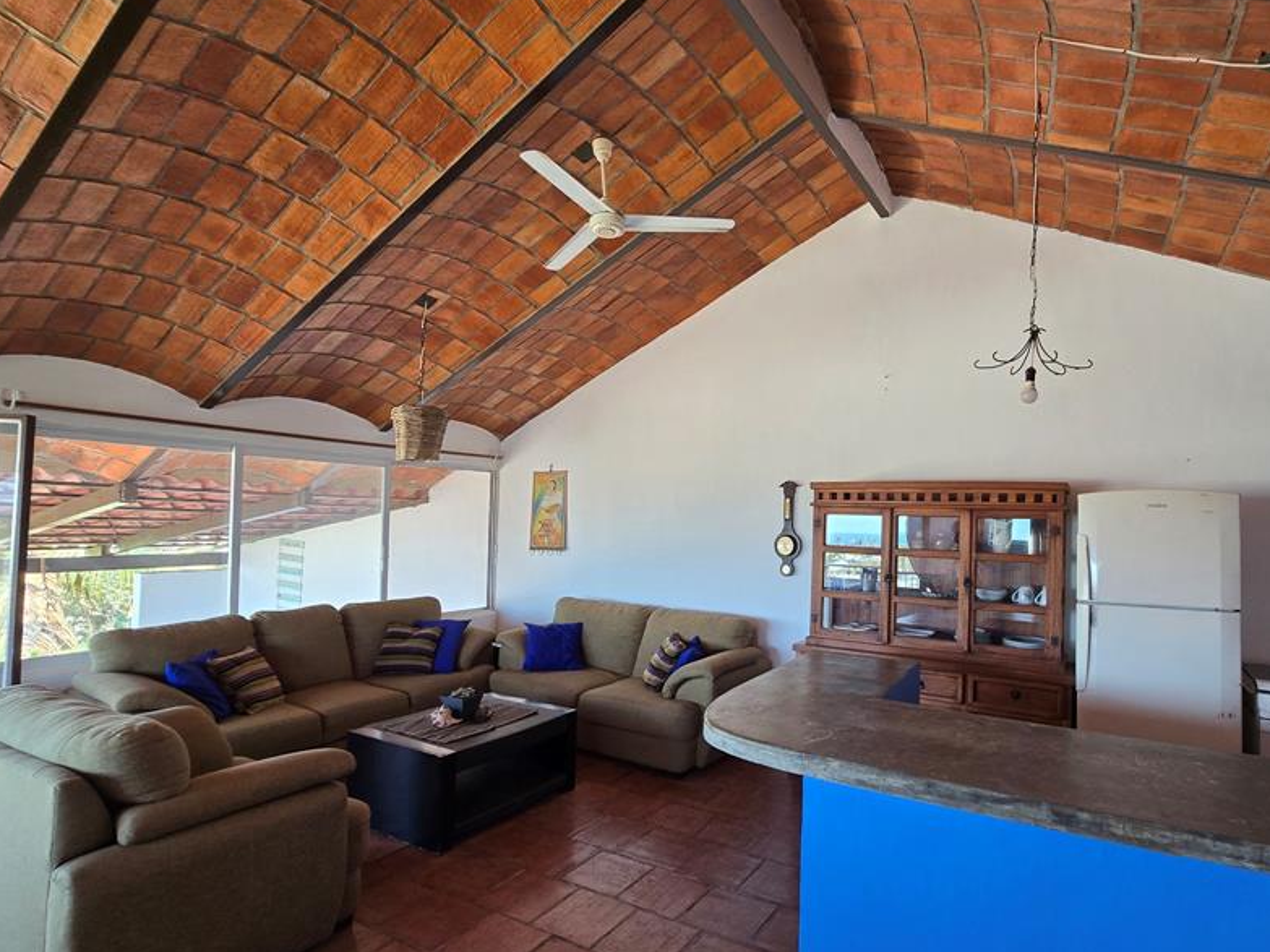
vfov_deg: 74.7
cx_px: 746
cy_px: 493
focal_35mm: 17
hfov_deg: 90.1
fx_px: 624
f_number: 2.2
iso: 100
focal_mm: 2.2
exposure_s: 1/60
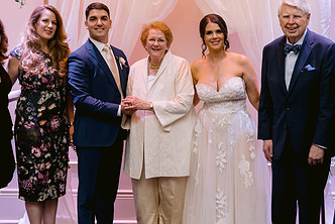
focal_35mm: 65
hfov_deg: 30.9
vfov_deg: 21.0
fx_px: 605
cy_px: 114
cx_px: 185
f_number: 2.2
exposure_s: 1/125
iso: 1250
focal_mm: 35
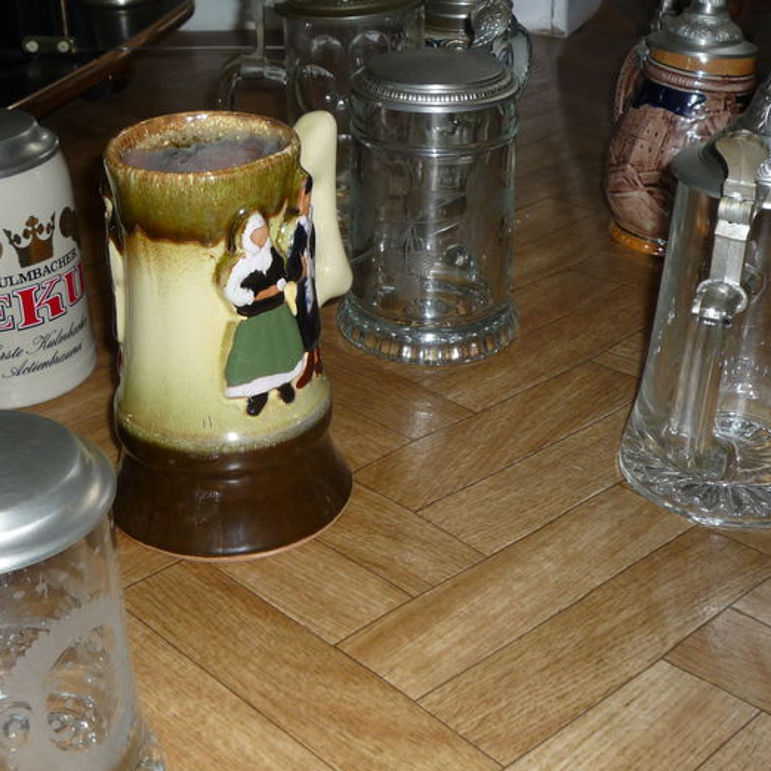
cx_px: 272
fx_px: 1411
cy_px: 363
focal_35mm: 56
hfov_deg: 30.4
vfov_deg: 30.6
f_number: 3.6
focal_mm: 5.8
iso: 100
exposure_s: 1/30
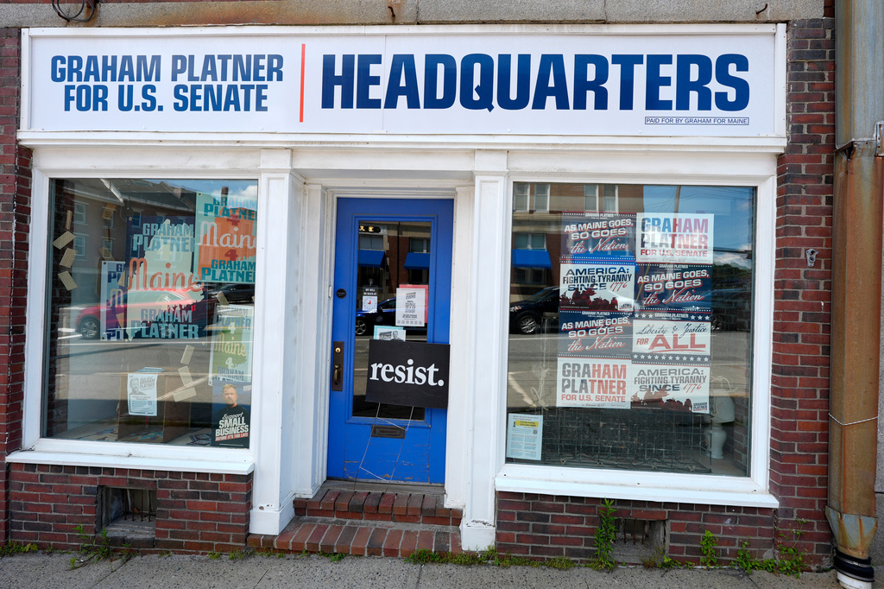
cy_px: 294
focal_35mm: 16
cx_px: 442
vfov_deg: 73.7
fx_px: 393
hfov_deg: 96.8
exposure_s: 1/400
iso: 125
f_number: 4
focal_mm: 16
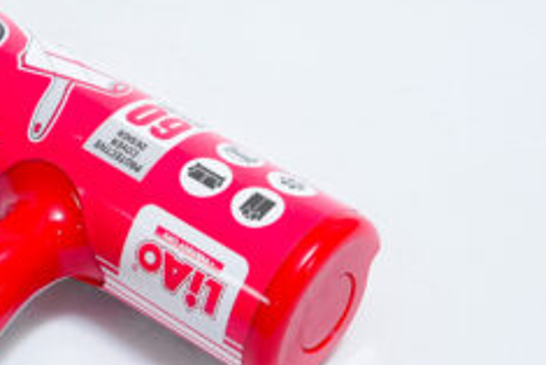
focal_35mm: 132
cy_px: 227
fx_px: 2003
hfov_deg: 15.4
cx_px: 112
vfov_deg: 10.4
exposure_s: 1/125
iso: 3200
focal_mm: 48
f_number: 11
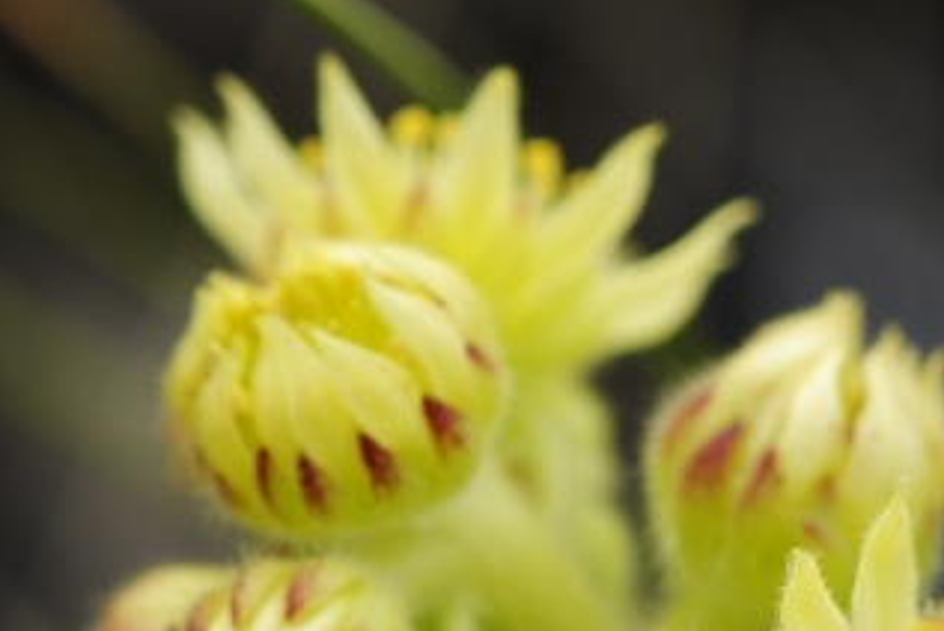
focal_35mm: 322
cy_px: 717
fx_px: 8458
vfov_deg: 4.3
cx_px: 995
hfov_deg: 6.4
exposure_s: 1/160
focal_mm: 85
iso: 100
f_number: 6.3
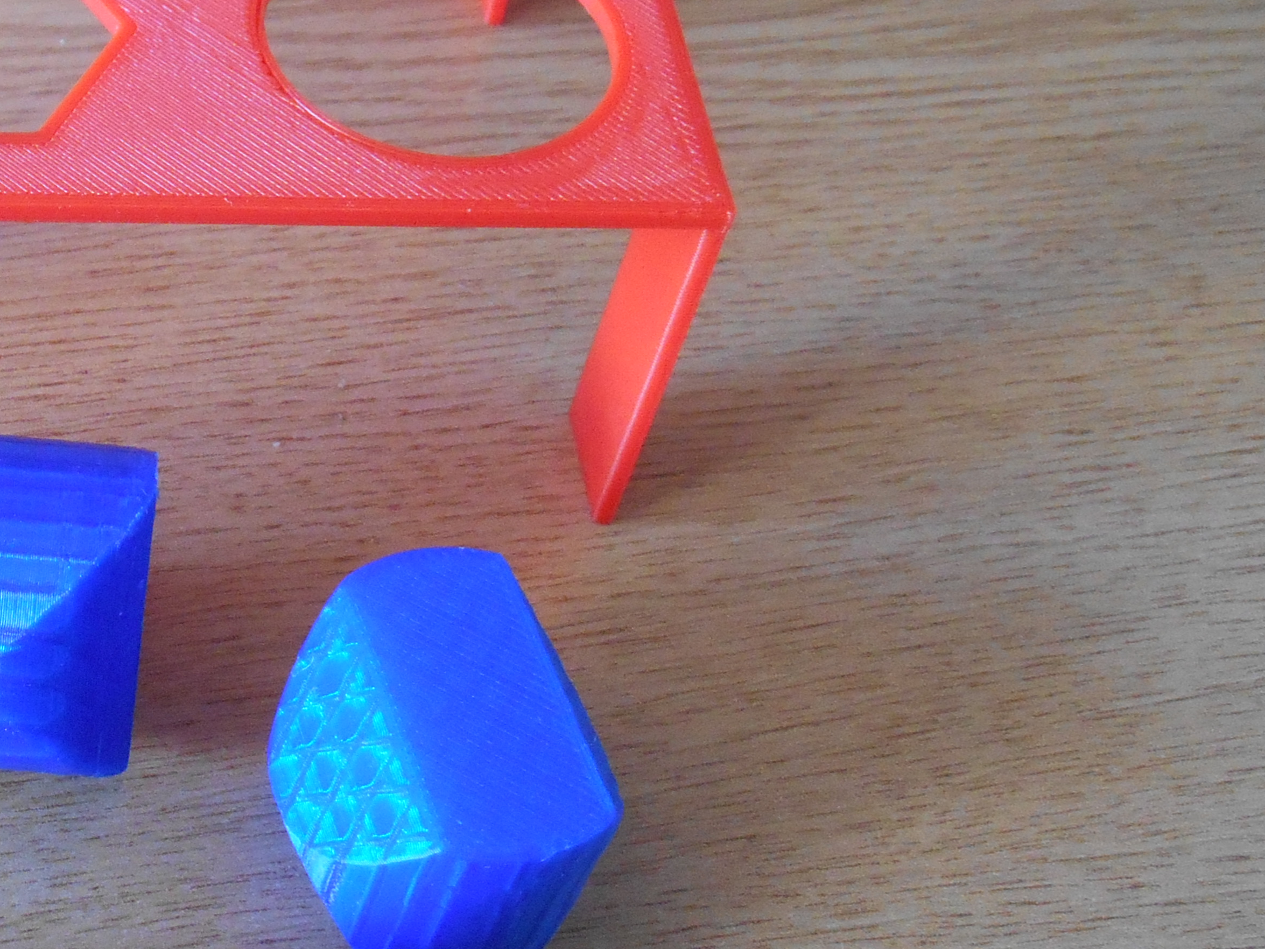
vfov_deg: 25.7
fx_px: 2083
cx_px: -11
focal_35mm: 57
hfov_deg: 31.2
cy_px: 459
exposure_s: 1/20
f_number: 3.4
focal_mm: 4.7
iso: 400
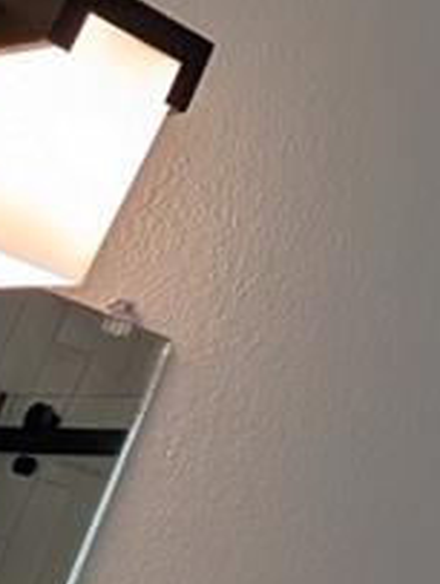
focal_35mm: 71
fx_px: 1200
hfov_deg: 16.0
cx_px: 890
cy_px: -141
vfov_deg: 24.4
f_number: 1.7
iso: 37
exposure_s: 1/164
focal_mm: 2.02
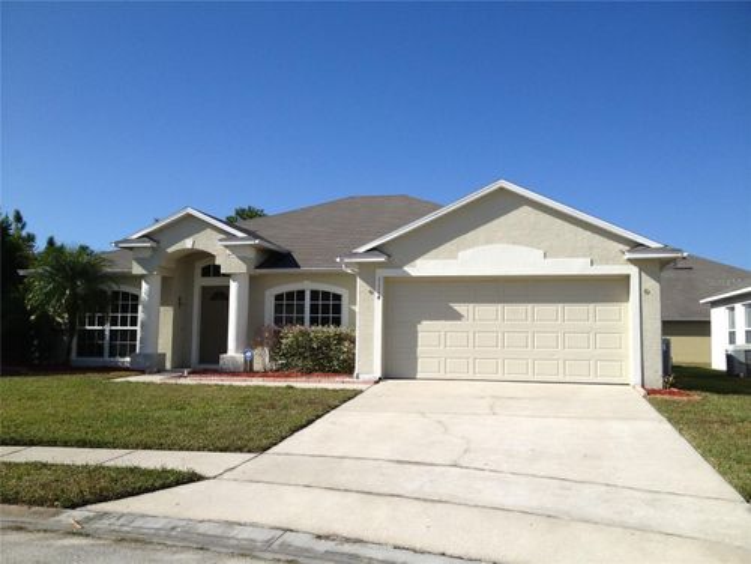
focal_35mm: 35
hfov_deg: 52.6
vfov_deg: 40.7
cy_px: 282
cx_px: 376
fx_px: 759
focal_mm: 4.28
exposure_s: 1/2045
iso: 50
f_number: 2.4
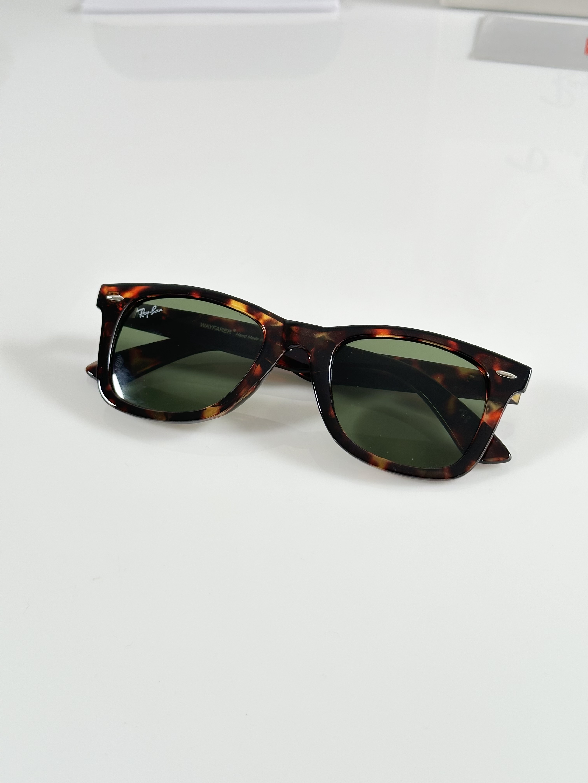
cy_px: 392
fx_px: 1087
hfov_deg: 30.3
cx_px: 294
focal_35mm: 48
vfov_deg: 39.7
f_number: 1.78
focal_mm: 6.86
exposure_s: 1/121
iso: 80
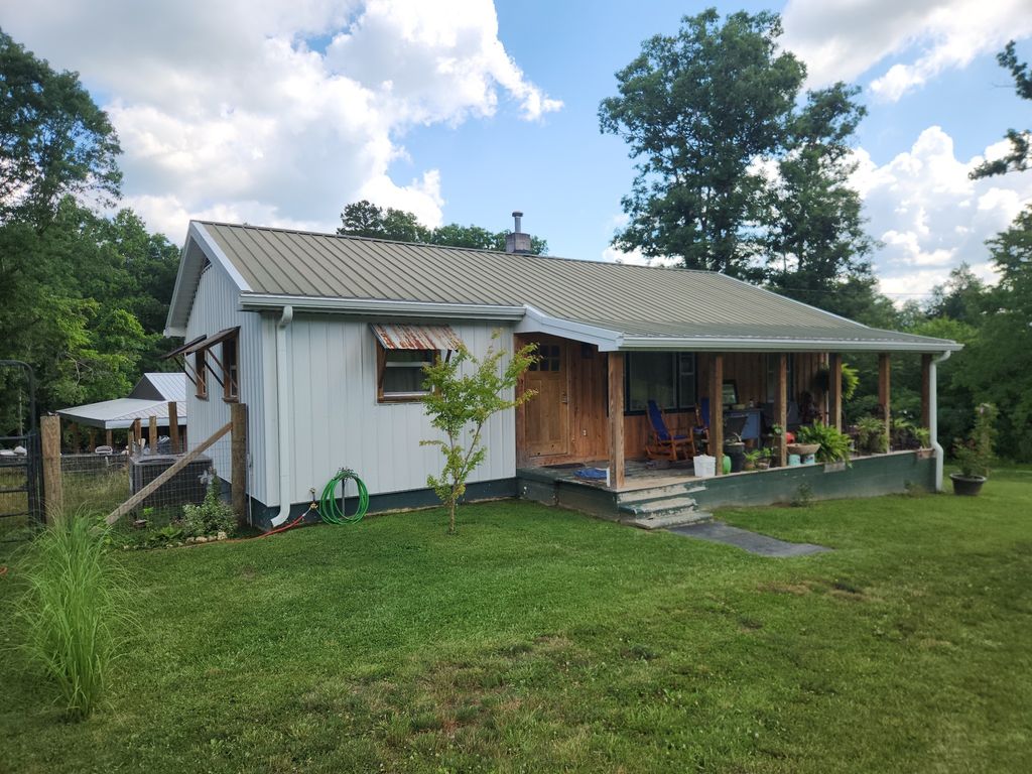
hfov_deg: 73.9
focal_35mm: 23
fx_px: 686
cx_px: 516
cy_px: 387
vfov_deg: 58.9
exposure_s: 1/836
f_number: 1.8
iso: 20
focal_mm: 5.4
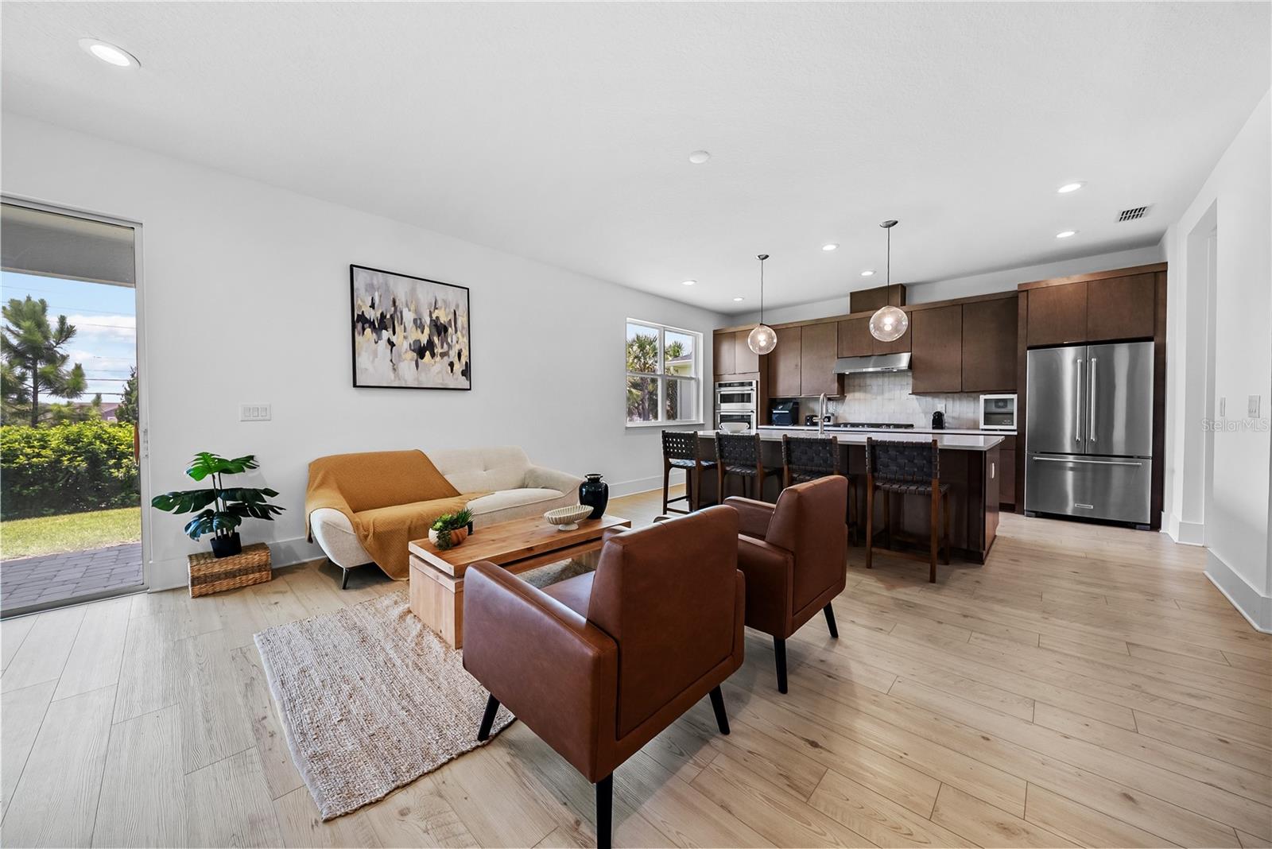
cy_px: 424
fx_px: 424
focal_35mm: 12
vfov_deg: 90.1
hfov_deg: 112.6
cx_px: 636
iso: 320
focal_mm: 12
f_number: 6.3
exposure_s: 1/6
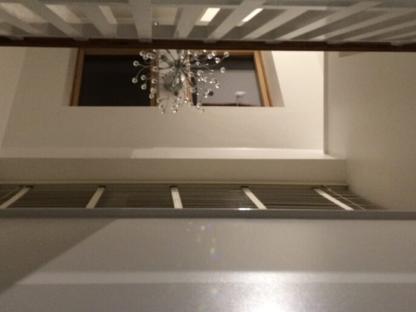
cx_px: 175
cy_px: 104
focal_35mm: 45
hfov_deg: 42.0
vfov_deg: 31.9
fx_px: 541
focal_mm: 4.12
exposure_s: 1/20
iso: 320
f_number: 2.2
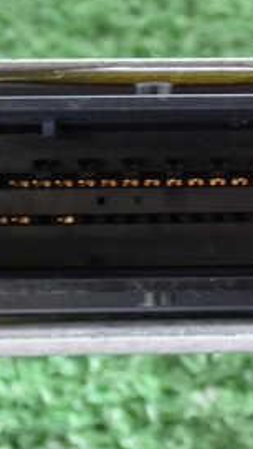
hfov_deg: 10.0
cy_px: 175
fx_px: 1431
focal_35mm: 120
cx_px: 270
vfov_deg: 17.8
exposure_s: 1/13
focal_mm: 9.01
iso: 1250
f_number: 3.2
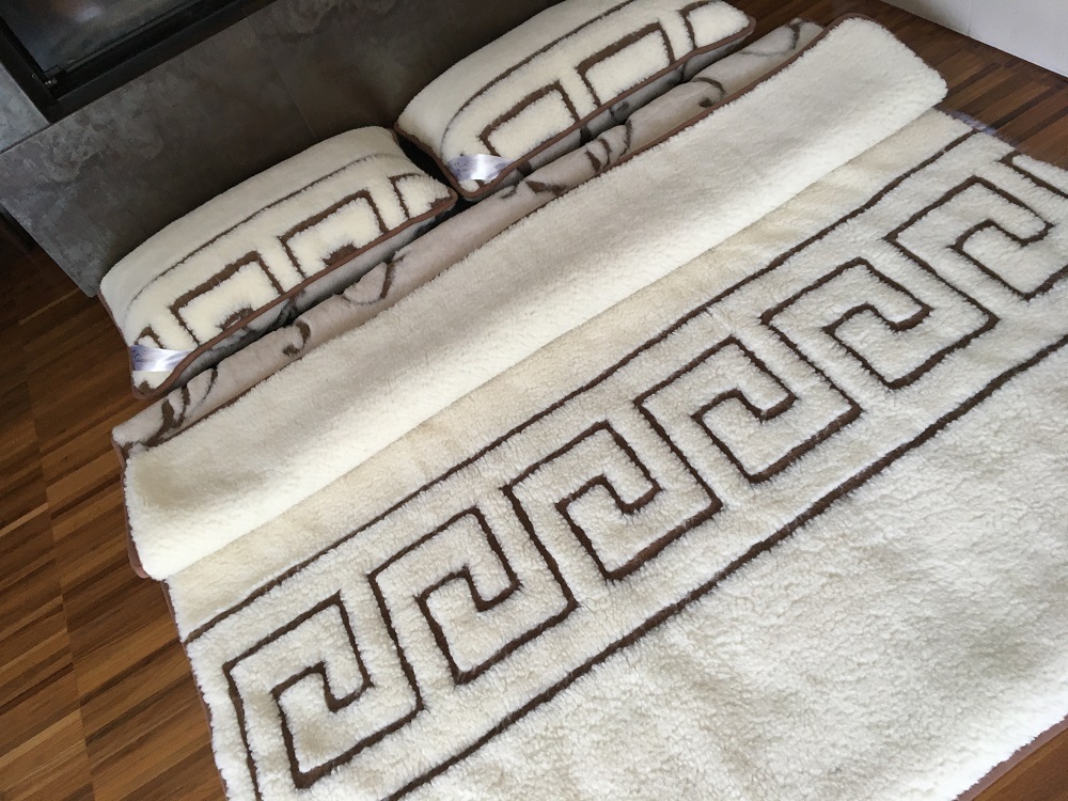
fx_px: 895
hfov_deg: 61.7
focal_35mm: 29
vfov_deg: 48.2
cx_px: 534
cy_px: 400
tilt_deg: -48.3
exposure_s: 1/33
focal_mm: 4.15
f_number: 2.2
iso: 125
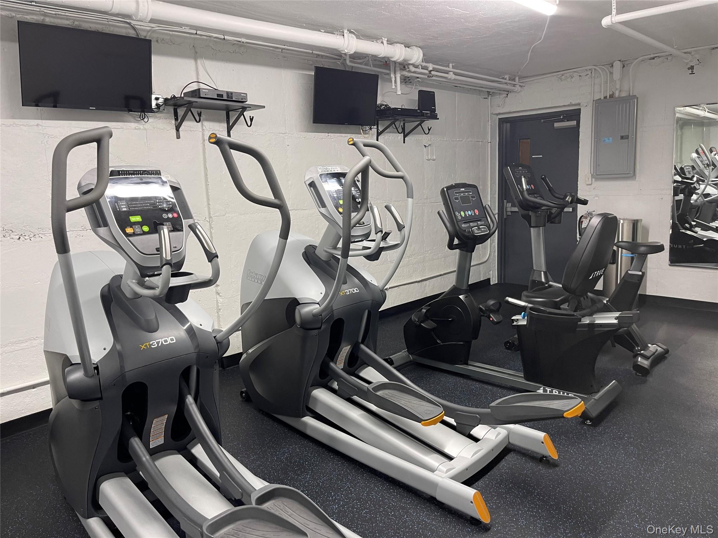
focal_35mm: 26
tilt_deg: -7.1
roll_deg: +1.7
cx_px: 359
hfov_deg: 67.3
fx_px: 539
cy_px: 269
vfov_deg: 53.1
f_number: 1.6
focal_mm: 5.1
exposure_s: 1/60
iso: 125
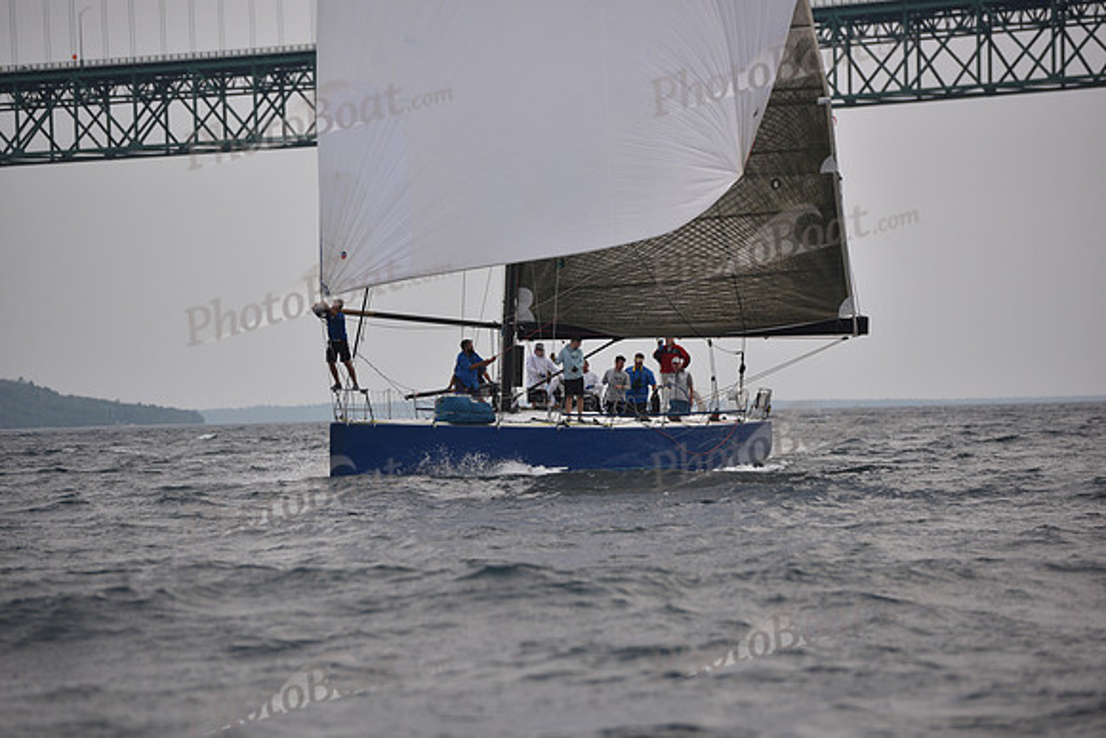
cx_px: 553
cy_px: 369
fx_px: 6146
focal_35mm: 200
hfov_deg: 10.3
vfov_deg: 6.9
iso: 250
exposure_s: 1/640
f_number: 4.5
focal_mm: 200
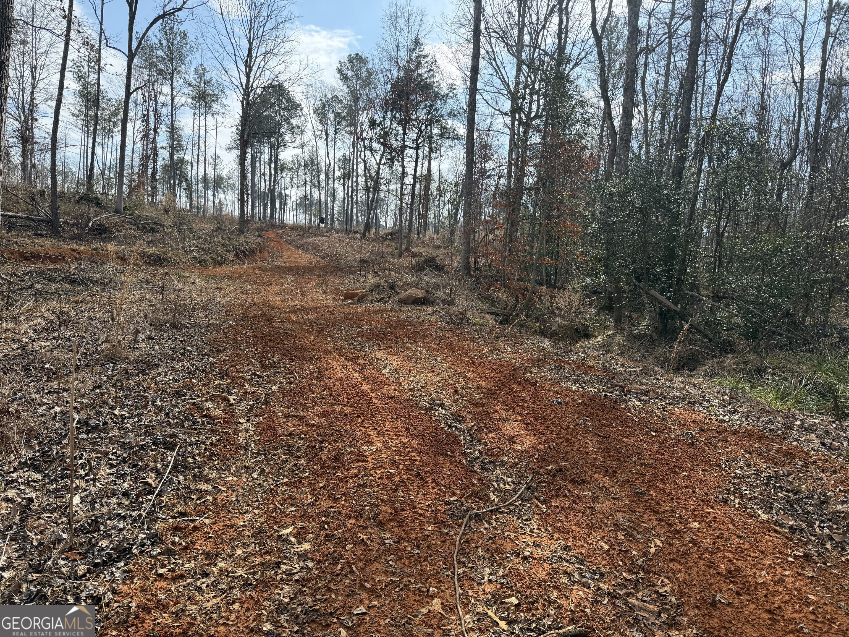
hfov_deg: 71.6
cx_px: 424
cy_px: 318
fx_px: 589
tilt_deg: -2.6
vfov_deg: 56.8
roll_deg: -2.2
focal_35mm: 24
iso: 100
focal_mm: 6.76
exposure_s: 1/3279
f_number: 1.78
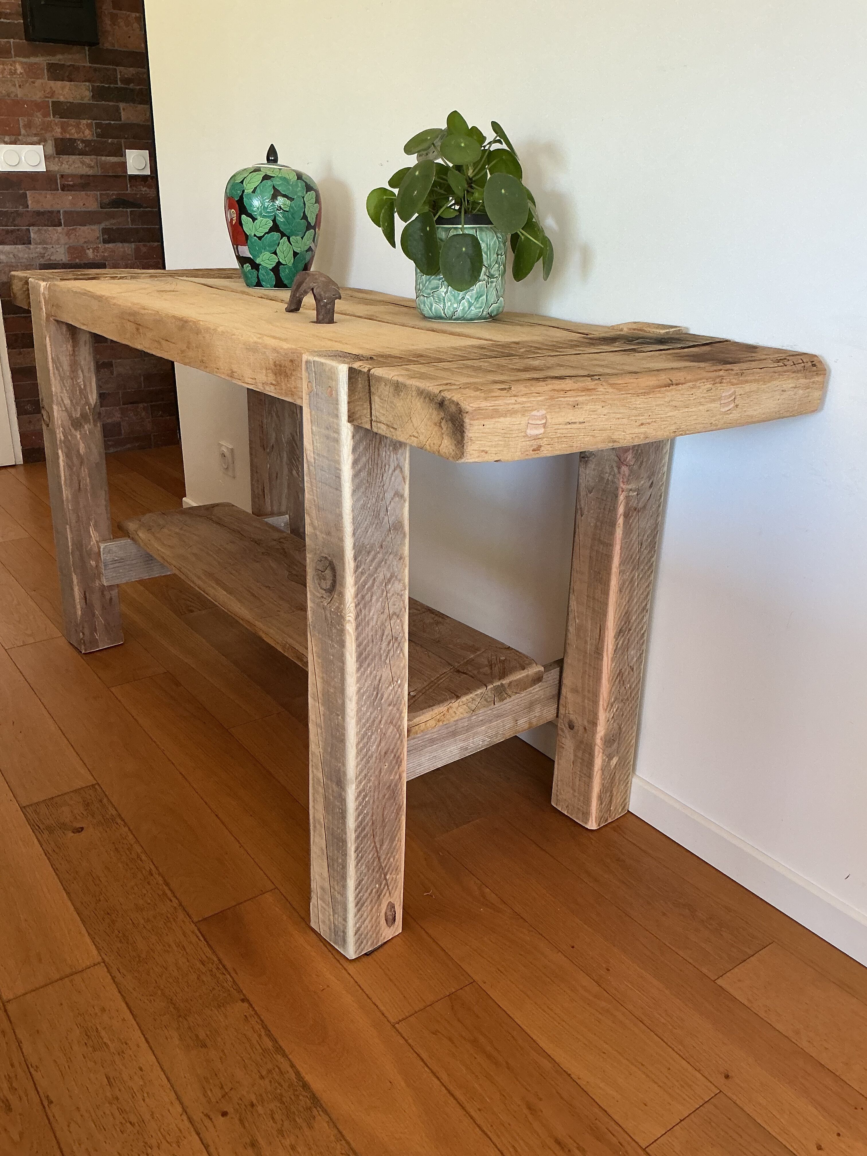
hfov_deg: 48.2
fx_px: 968
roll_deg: -0.7
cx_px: 434
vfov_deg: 61.7
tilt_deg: -21.2
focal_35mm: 29
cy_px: 578
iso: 100
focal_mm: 3
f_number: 1.8
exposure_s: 1/60
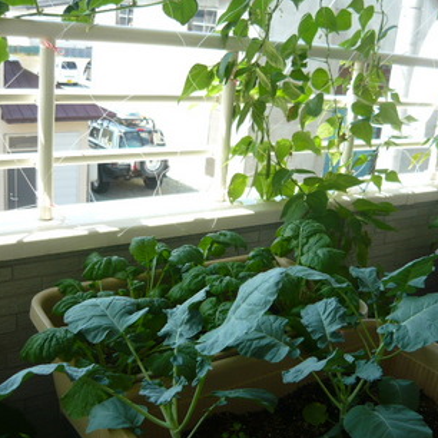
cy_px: 221
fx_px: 573
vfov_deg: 41.9
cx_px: 246
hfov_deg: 41.8
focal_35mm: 40
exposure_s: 1/250
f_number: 2.8
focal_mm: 5.5
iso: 100
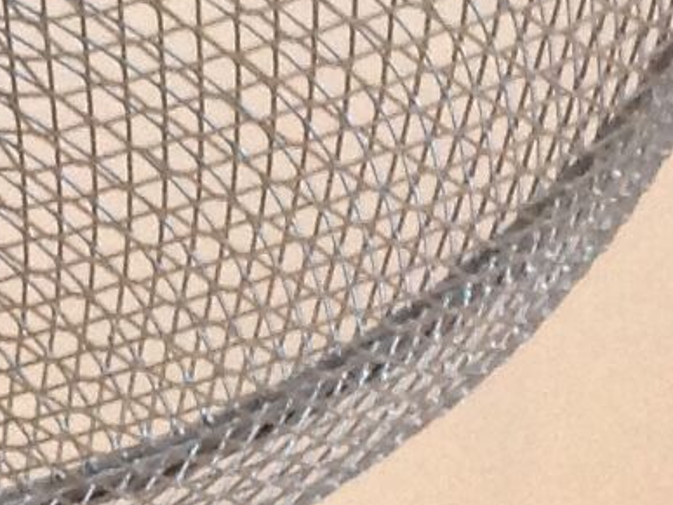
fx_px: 4548
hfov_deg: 8.1
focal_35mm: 234
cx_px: -591
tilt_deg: -34.2
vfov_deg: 6.3
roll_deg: +3.4
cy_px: 531
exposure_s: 1/15
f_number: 2.4
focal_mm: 4.28
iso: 250
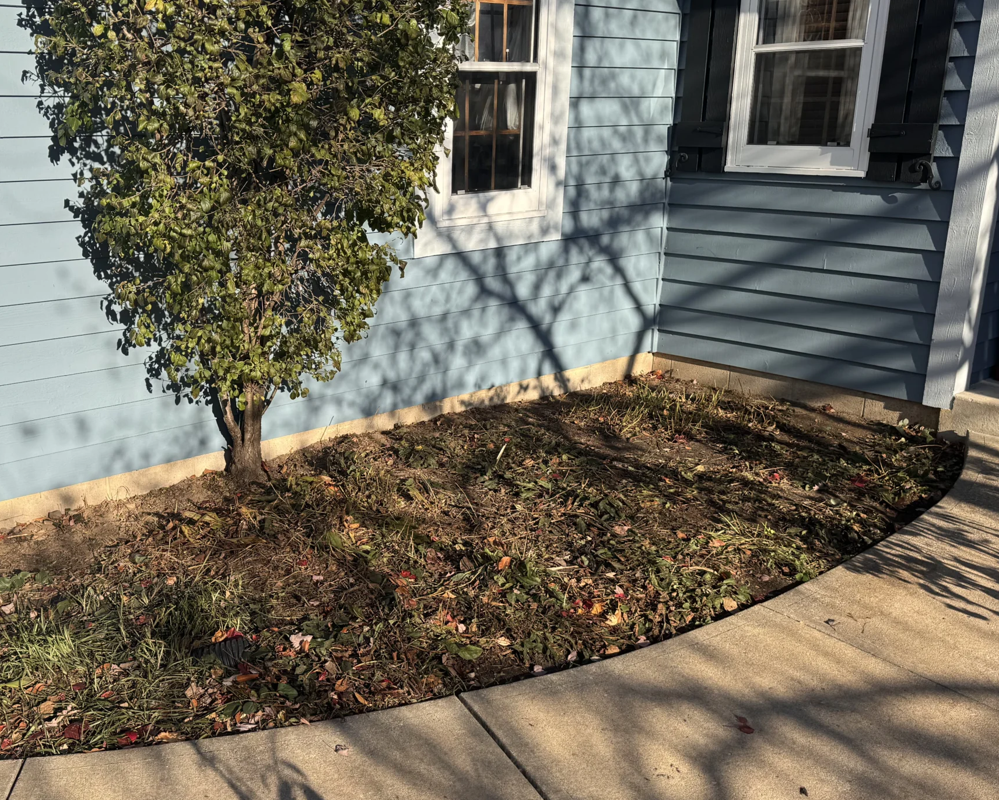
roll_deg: -0.3
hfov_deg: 50.9
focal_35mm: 35
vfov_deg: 42.2
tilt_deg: -15.9
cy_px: 434
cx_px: 363
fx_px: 1035
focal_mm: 6.76
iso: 80
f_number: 1.78
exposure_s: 1/2710
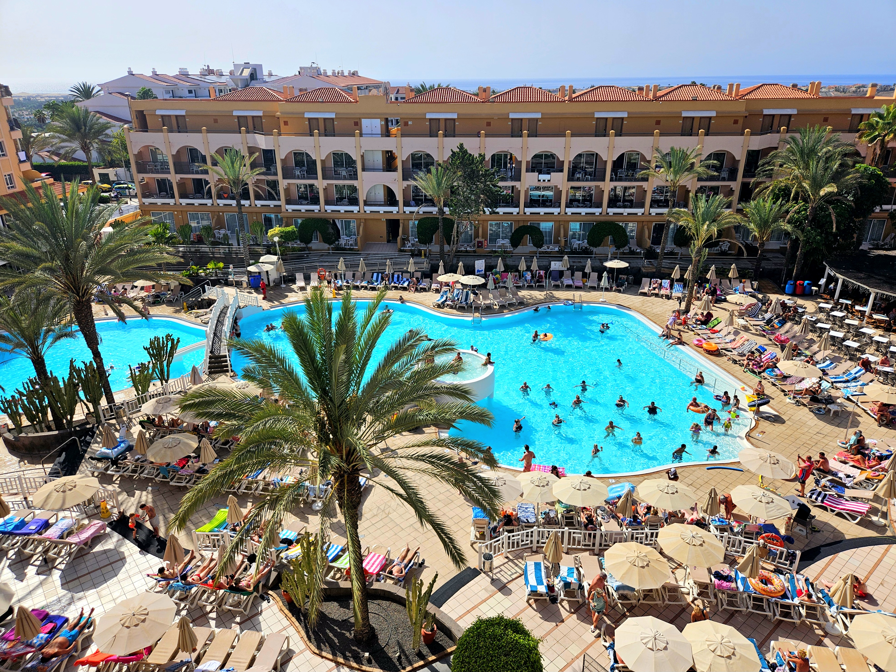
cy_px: 336
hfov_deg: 73.9
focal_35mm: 23
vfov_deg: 58.9
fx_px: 595
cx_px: 448
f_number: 1.8
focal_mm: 5.4
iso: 25
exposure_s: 1/3333
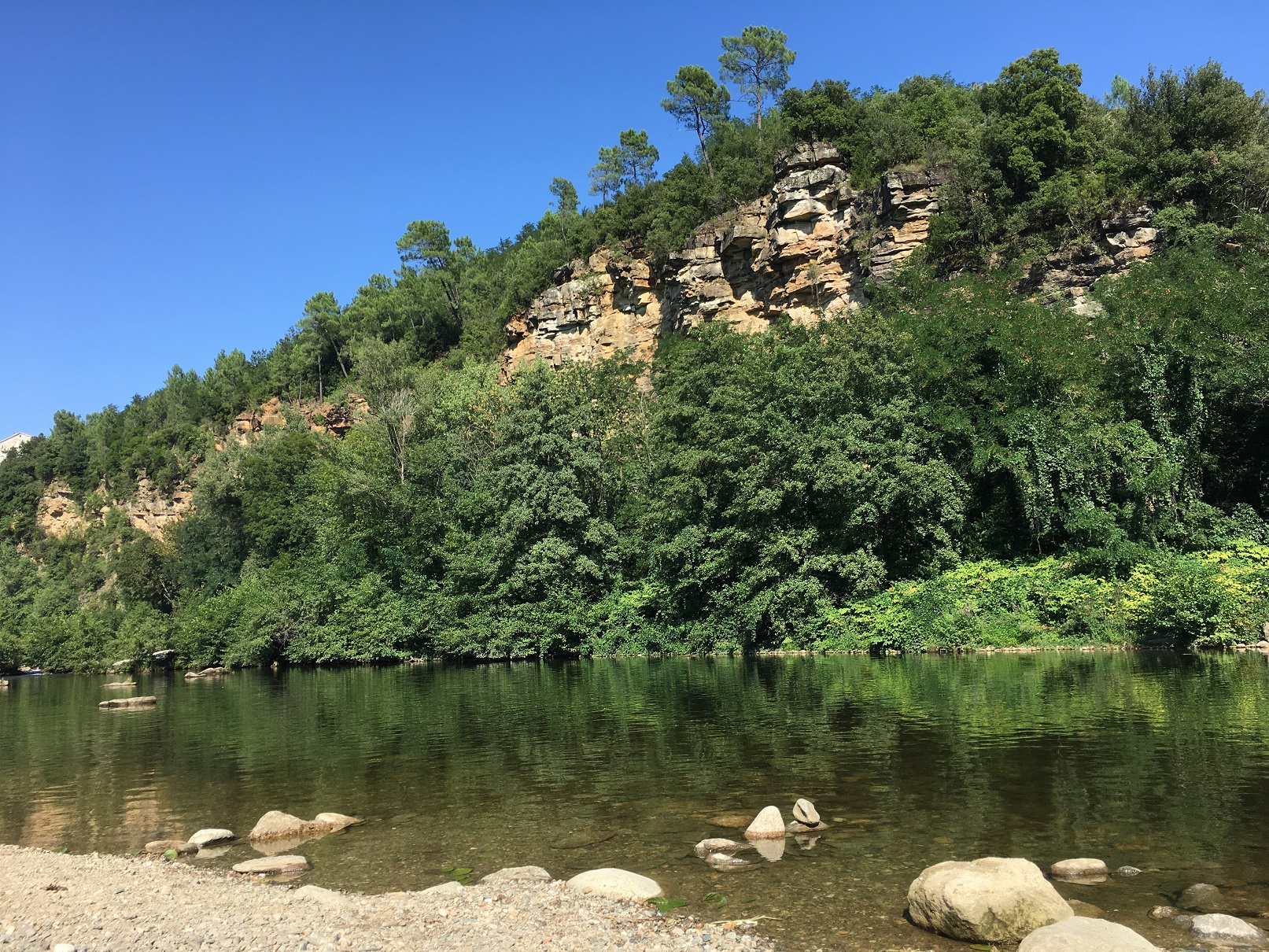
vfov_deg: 48.2
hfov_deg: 61.7
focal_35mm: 29
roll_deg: +2.6
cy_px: 476
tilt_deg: +10.4
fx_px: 1063
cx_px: 634
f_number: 2.2
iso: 25
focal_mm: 4.15
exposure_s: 1/938
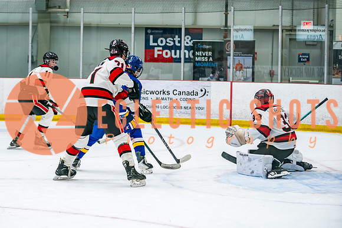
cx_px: 108
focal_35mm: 116
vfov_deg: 11.8
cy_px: 114
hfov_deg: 17.6
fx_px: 1103
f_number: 2.8
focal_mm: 85
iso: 2500
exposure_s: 1/640
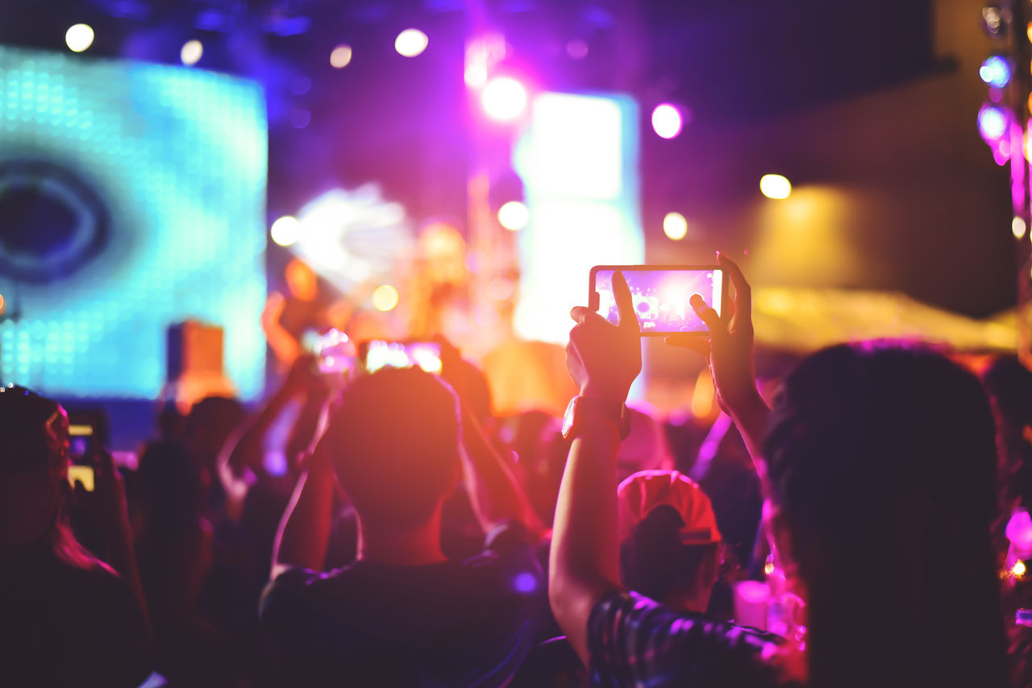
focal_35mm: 50
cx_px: 516
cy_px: 344
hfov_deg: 39.6
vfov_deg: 27.0
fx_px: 1434
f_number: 1.8
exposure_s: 1/250
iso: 800
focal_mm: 50
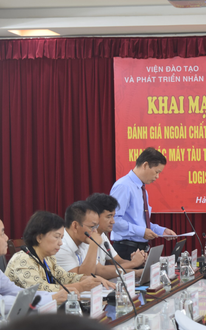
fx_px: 1139
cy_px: 165
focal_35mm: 127
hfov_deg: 10.3
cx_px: 197
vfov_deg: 16.5
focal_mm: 55
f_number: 5.6
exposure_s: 1/15
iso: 320
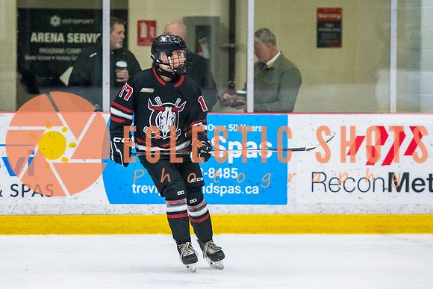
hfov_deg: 7.8
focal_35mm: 263
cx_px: 179
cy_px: 152
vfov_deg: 5.2
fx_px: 3165
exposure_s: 1/800
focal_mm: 150
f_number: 3.2
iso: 2500
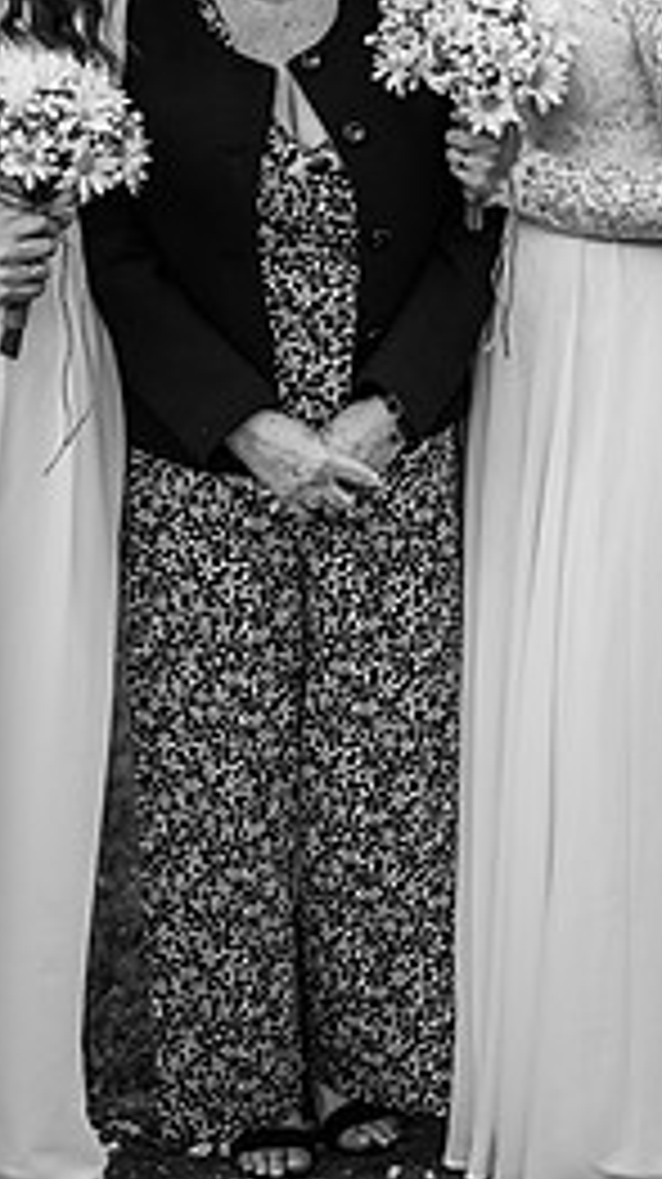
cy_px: 360
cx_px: 241
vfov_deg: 17.0
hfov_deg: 9.6
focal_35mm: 126
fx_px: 3940
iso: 100
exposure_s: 1/640
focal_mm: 70
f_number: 2.8
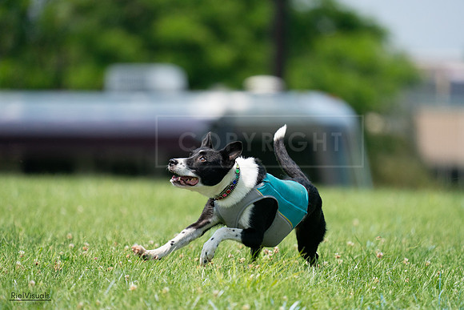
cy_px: 155
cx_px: 232
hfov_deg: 3.7
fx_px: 7129
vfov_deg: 2.5
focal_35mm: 553
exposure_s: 1/4000
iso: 1250
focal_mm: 553
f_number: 6.3
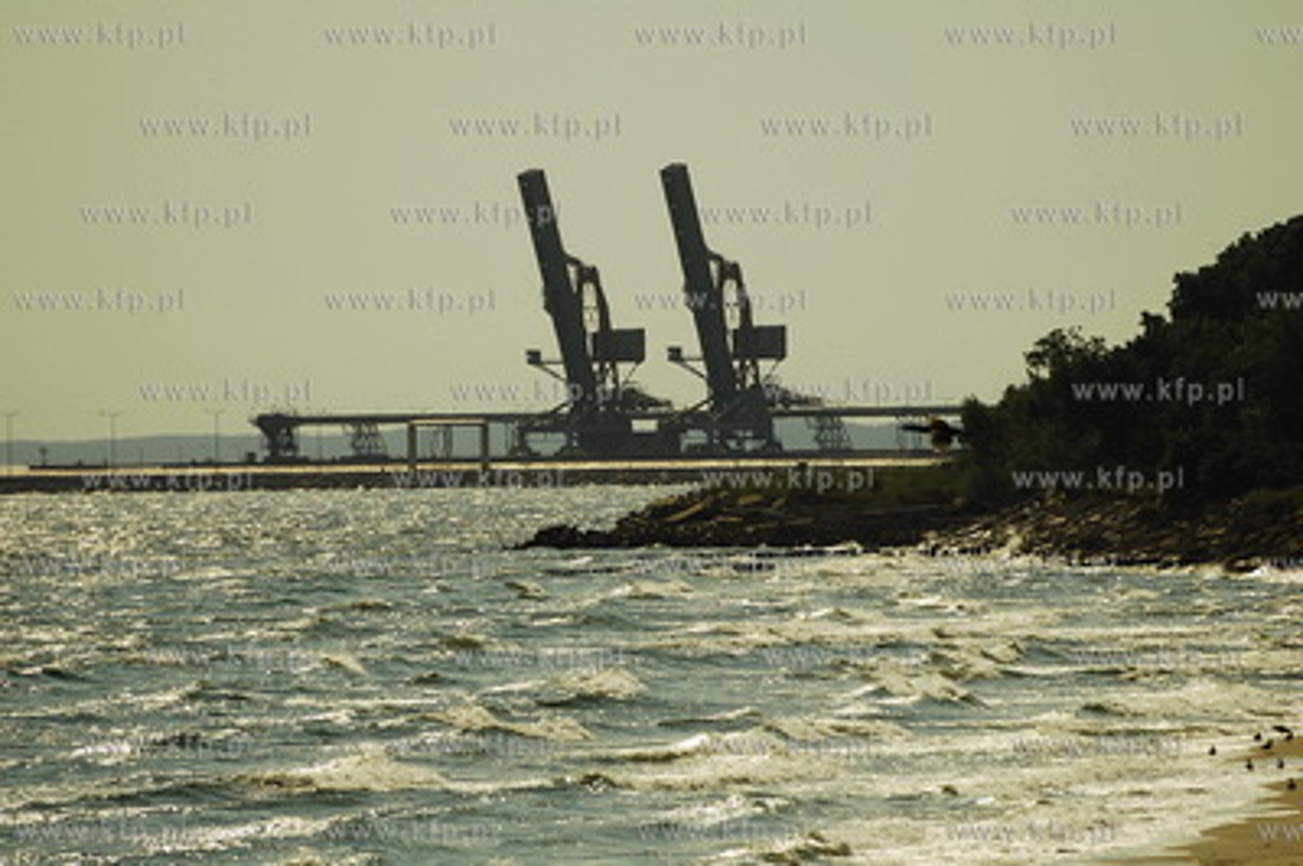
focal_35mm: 450
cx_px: 652
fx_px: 16274
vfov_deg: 3.0
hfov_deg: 4.6
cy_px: 433
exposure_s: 1/2000
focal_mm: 300
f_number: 5.6
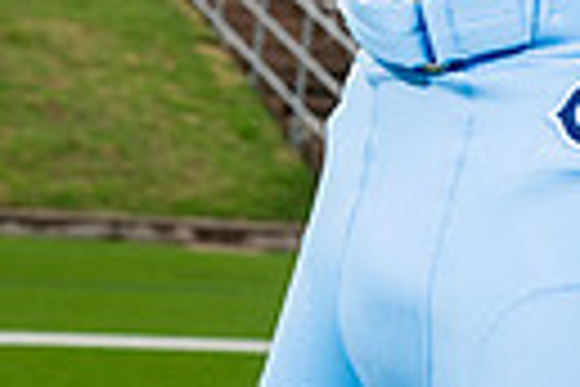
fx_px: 2465
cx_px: 526
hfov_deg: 13.3
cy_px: -590
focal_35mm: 153
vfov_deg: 8.2
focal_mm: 44
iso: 160
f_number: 6.3
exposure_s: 1/250
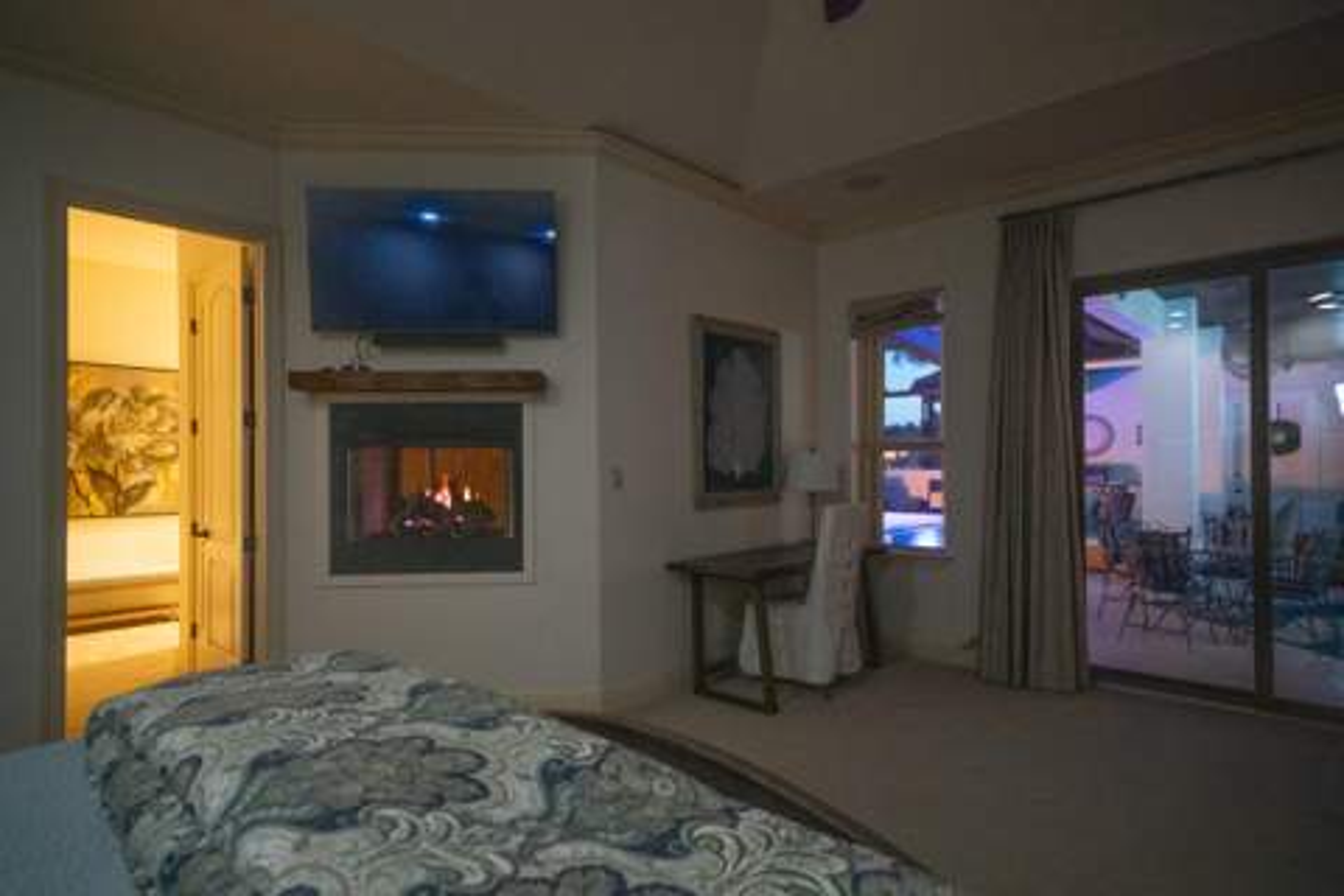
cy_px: 448
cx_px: 672
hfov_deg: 84.0
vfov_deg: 61.9
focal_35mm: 20
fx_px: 747
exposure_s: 1/10
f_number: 4
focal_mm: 20
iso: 12800
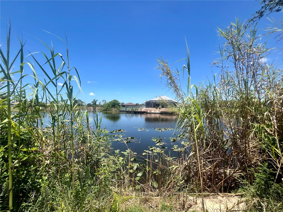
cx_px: 142
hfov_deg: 106.2
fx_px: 106
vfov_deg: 89.9
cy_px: 106
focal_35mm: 13
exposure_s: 1/1393
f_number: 1.8
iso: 32
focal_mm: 1.57
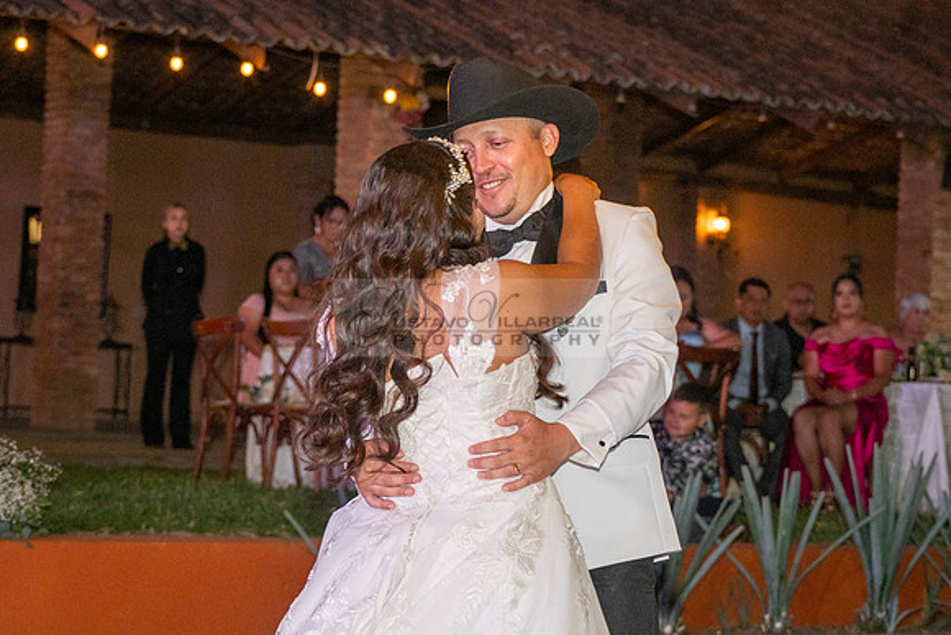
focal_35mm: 102
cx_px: 448
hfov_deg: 19.9
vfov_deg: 13.4
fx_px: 2707
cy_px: 321
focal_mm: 89
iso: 2000
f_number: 6.3
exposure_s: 1/160
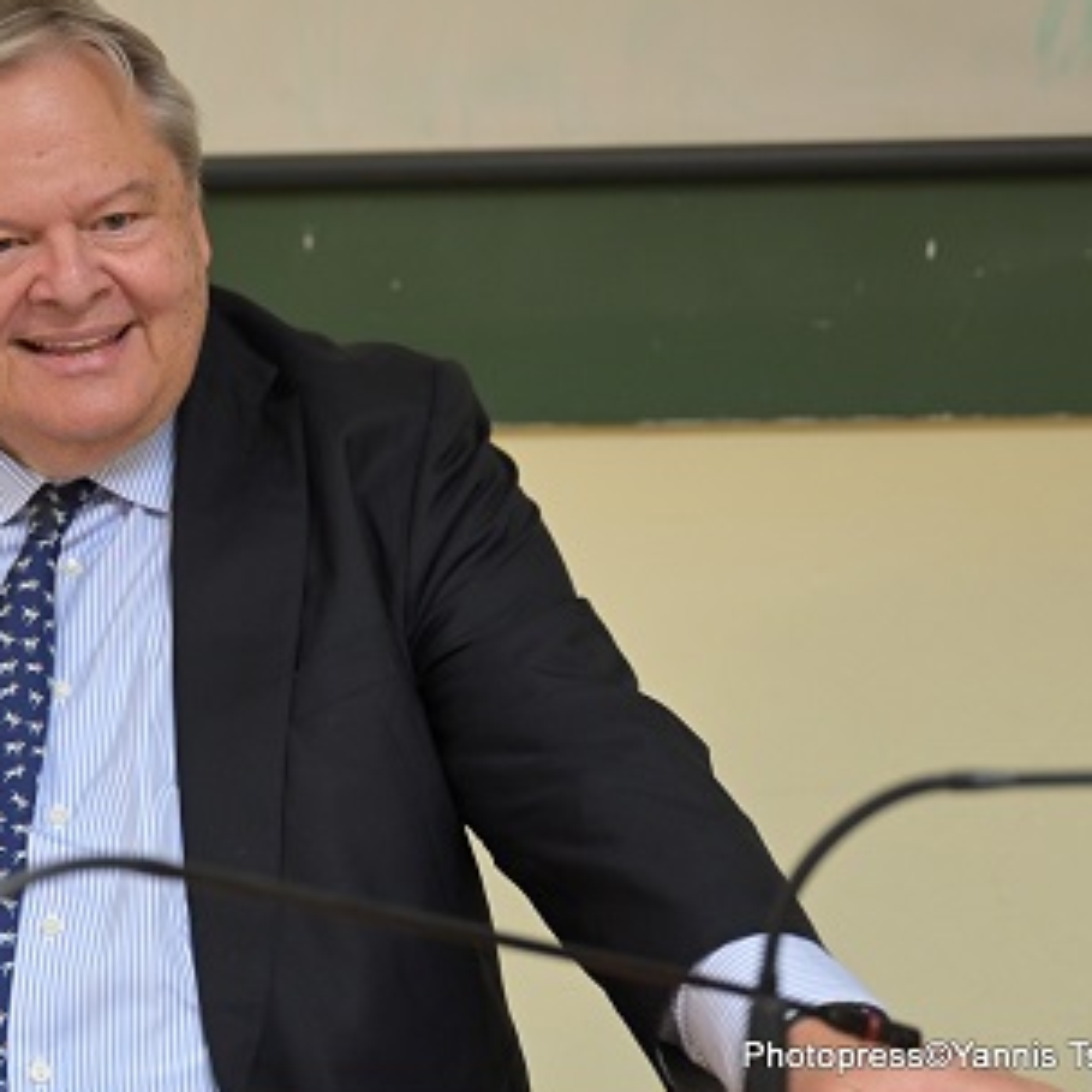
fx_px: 2998
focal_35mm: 84
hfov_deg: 20.5
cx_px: 261
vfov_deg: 20.6
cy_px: 452
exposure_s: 1/125
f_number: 2.8
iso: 2500
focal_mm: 54
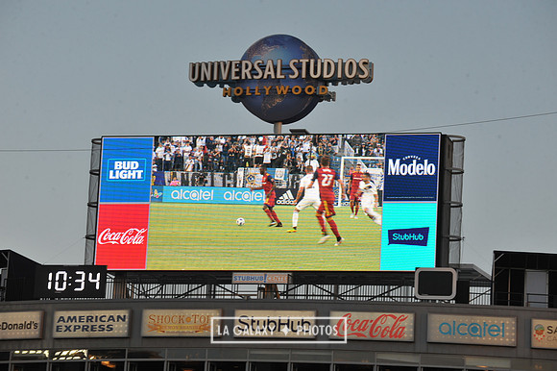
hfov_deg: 11.4
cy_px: 186
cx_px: 278
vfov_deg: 7.6
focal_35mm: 180
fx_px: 2783
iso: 800
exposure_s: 1/400
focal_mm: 180
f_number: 10
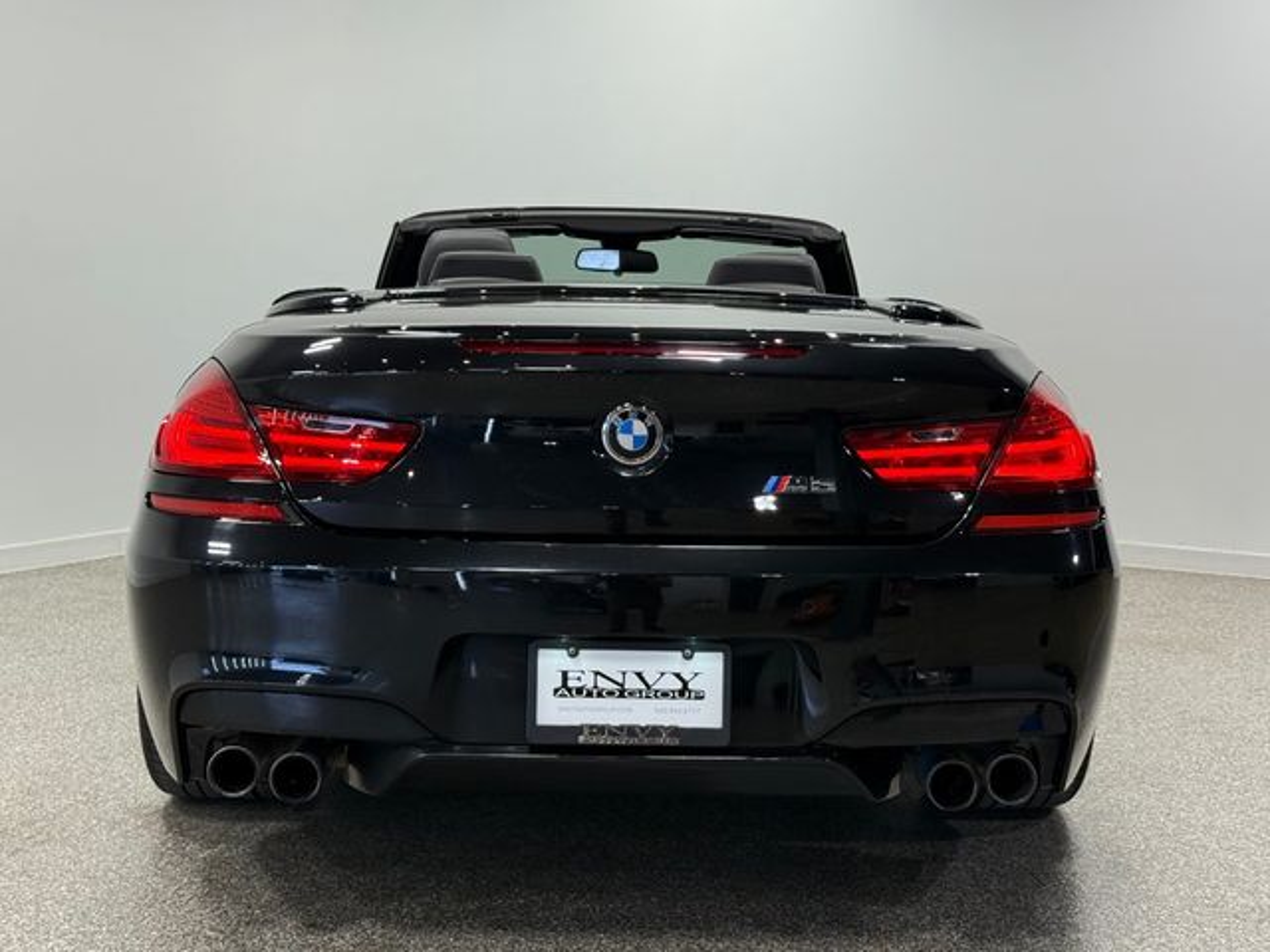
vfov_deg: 30.3
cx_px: 635
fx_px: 1761
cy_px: 476
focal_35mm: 48
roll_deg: -1.0
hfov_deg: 39.7
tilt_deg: -5.0
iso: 80
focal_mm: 6.76
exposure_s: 1/243
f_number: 1.78
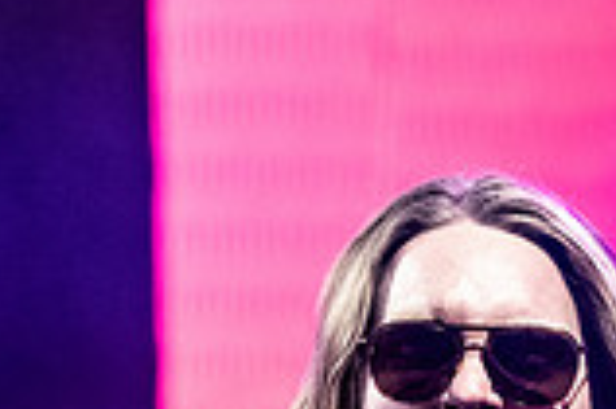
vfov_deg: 2.3
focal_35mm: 584
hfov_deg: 3.5
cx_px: 395
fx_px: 9982
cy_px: 615
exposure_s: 1/5000
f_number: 7.1
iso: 2500
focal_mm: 145
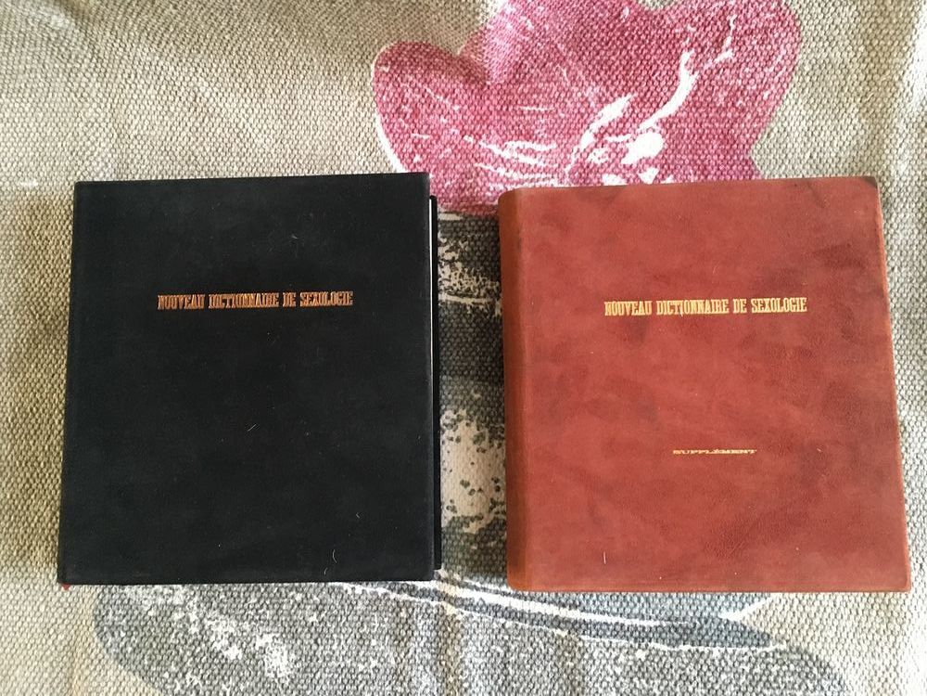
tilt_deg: -82.8
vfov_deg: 48.2
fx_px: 777
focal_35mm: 29
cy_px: 348
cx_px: 464
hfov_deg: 61.7
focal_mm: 4.15
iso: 250
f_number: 2.2
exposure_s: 1/17
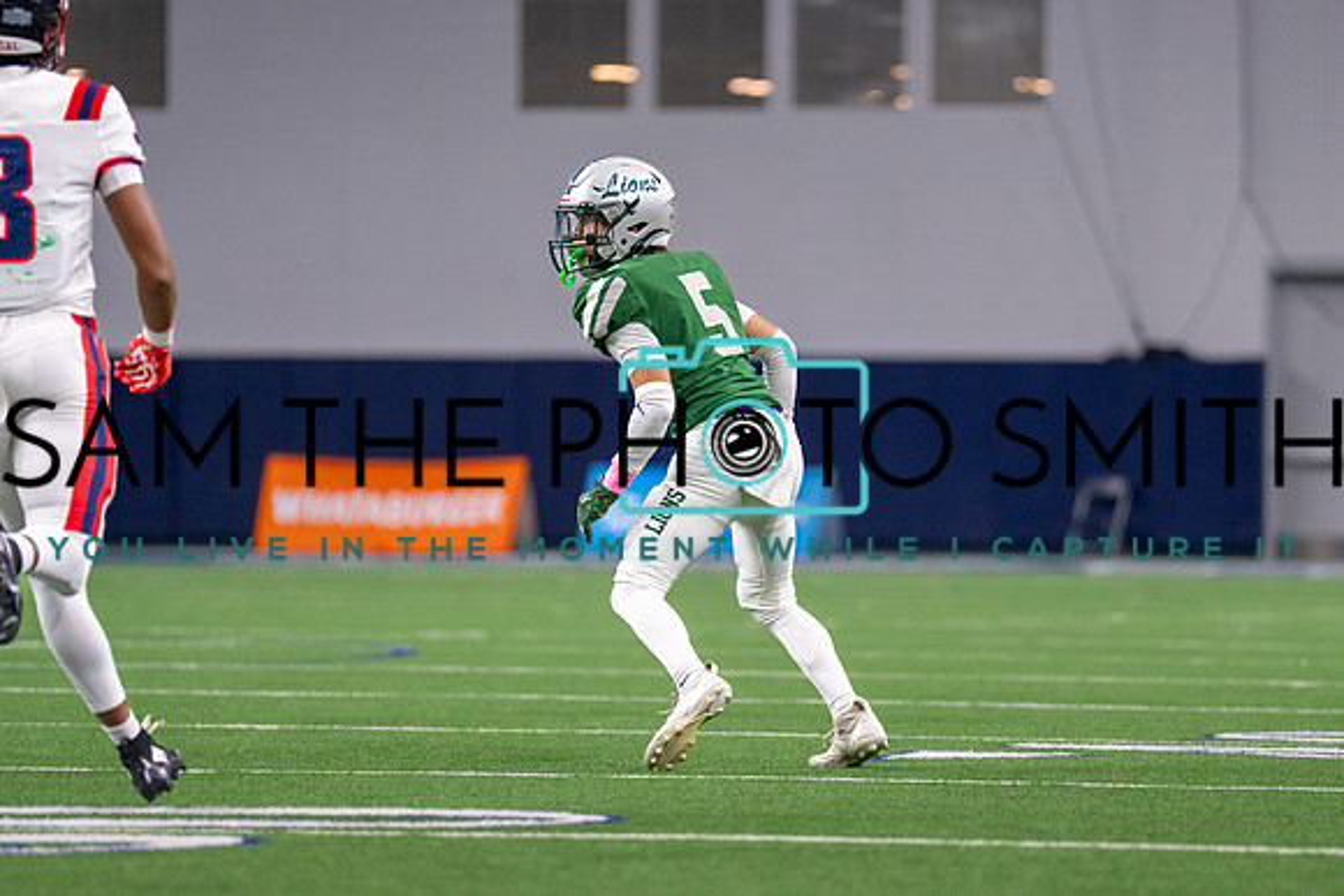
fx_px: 11751
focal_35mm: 315
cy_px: 394
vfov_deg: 4.4
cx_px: 783
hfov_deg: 6.5
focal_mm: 200
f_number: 2.8
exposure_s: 1/1000
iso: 2000
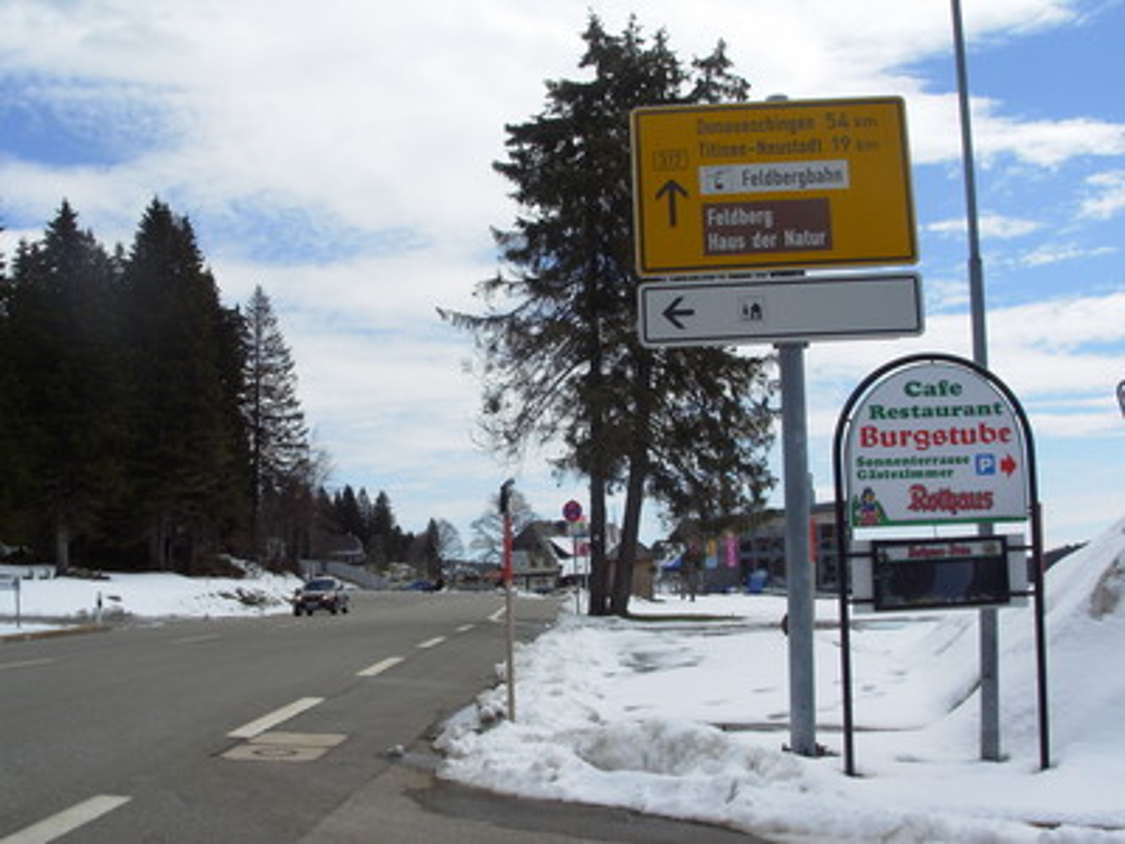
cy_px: 422
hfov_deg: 49.0
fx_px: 1235
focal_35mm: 38
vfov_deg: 37.7
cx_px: 562
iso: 50
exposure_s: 1/558
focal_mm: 6.3
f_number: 4.9
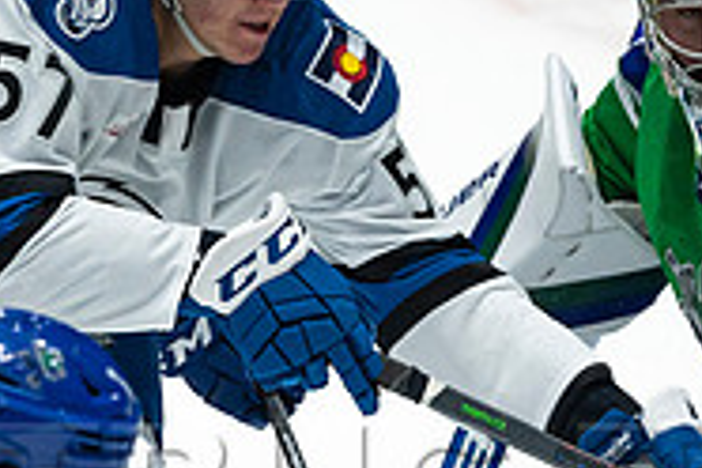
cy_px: 451
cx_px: 306
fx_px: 36462
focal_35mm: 1870
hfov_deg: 1.1
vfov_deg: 0.7
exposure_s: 1/1000
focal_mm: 600
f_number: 4
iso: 2000
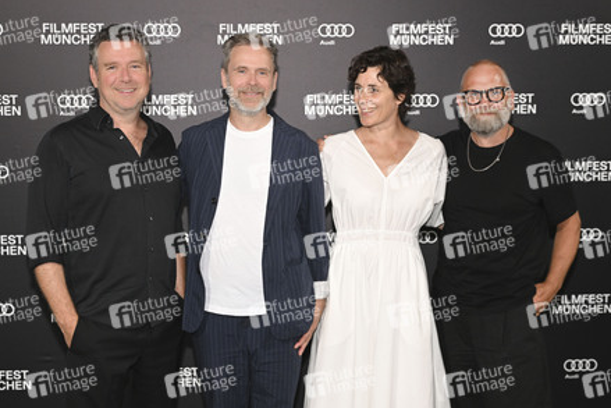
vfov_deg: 34.2
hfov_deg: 49.5
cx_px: 303
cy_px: 207
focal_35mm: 39
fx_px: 662
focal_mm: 38
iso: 2000
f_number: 5.6
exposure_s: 1/200
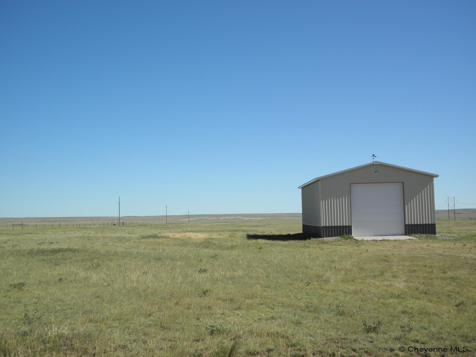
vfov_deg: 36.8
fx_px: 536
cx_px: 238
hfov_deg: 47.9
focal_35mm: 39
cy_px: 178
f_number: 3.8
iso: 100
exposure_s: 1/800
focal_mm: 7.1
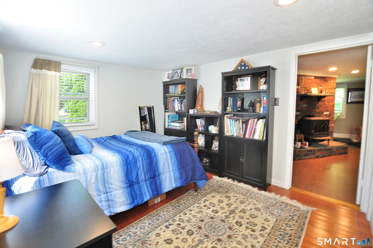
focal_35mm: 15
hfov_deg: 100.5
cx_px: 186
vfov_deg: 77.2
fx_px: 155
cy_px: 124
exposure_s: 1/10
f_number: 5
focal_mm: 10
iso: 200
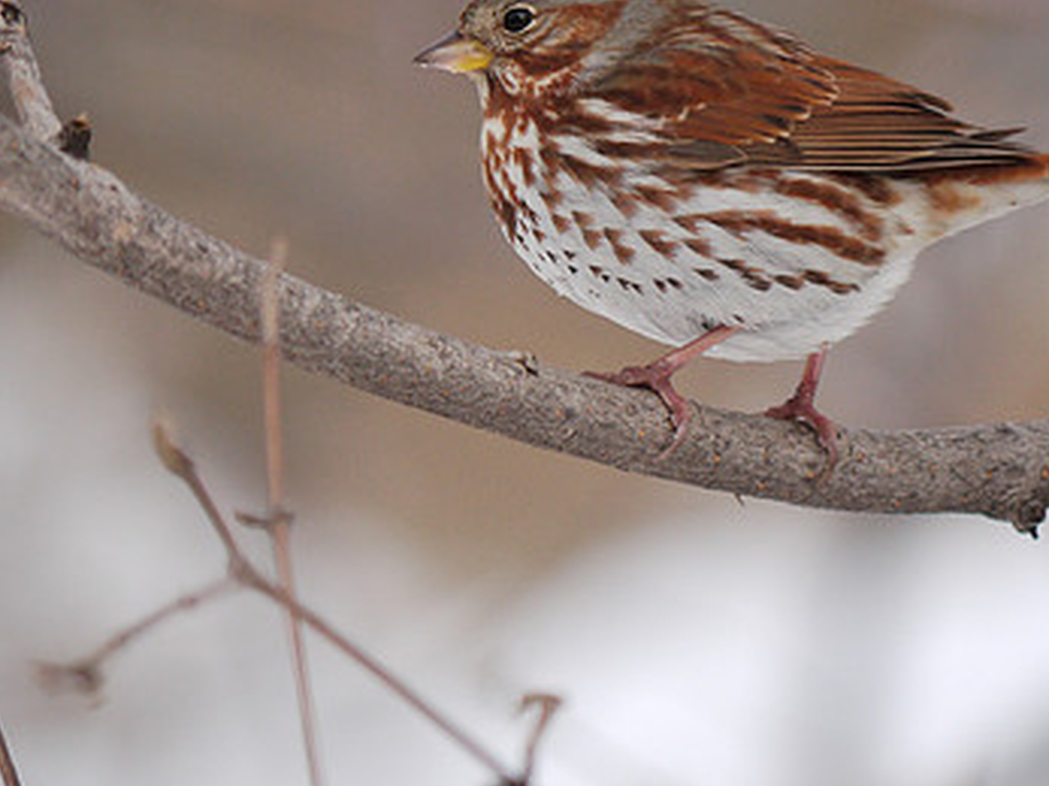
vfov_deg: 1.5
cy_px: 216
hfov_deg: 2.0
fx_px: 30415
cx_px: 659
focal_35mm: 1004
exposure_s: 1/400
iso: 400
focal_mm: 300
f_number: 5.6
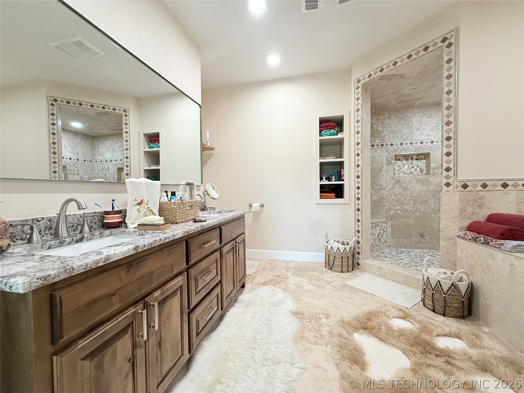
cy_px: 196
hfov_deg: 102.1
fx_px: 212
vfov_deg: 85.7
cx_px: 262
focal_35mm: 14
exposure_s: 1/120
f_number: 2.2
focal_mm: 2.22
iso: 320
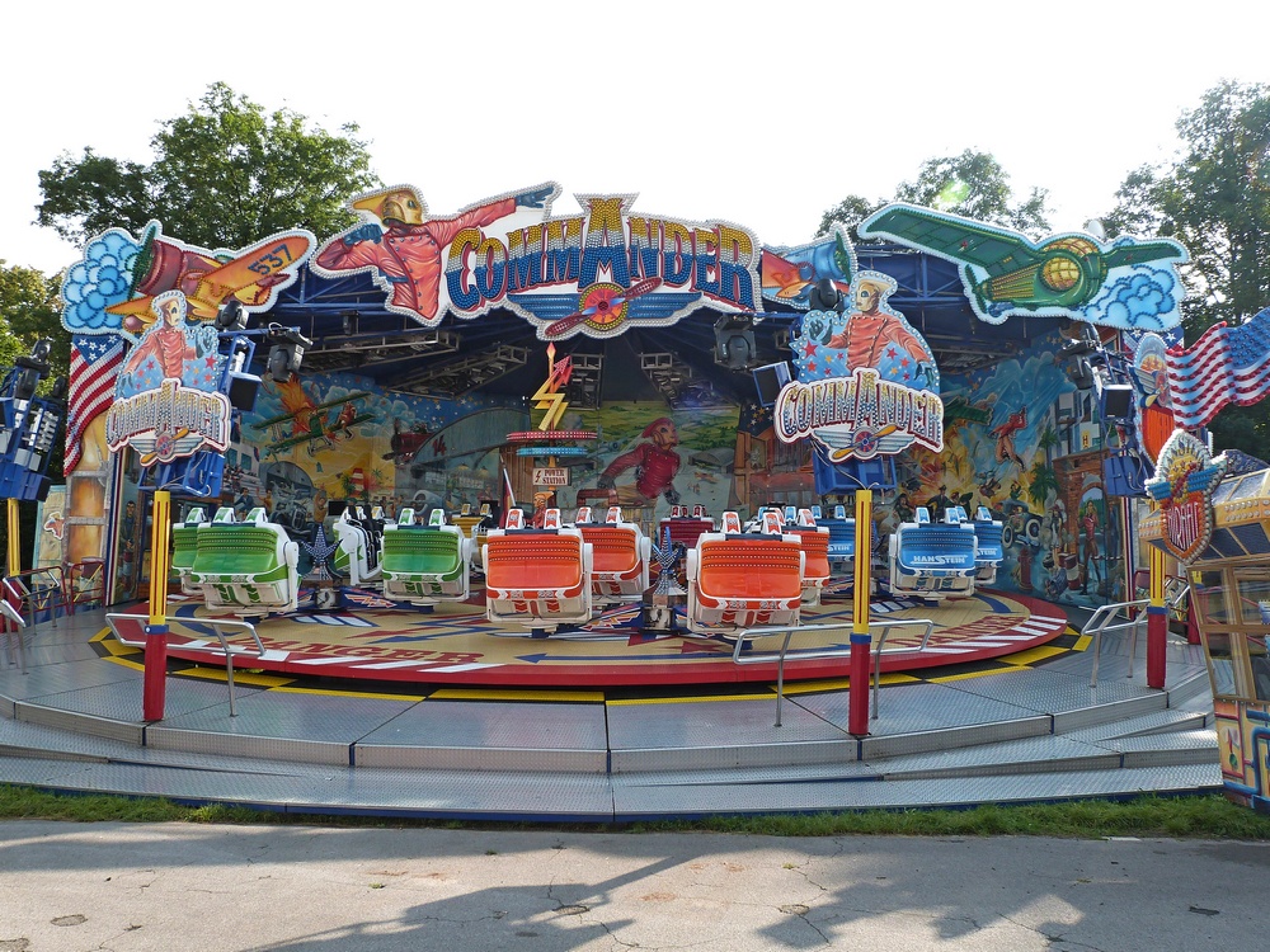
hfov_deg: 69.4
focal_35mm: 25
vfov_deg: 54.9
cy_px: 476
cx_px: 635
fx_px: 917
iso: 100
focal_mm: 4.5
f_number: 4.5
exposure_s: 1/200
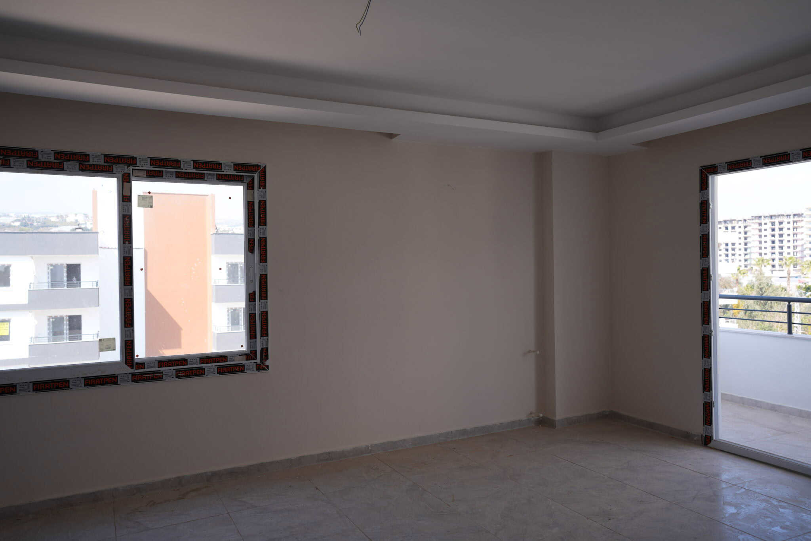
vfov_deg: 49.5
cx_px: 406
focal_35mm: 26
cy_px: 270
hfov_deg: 69.4
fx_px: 586
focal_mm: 26
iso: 100
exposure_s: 1/160
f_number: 4
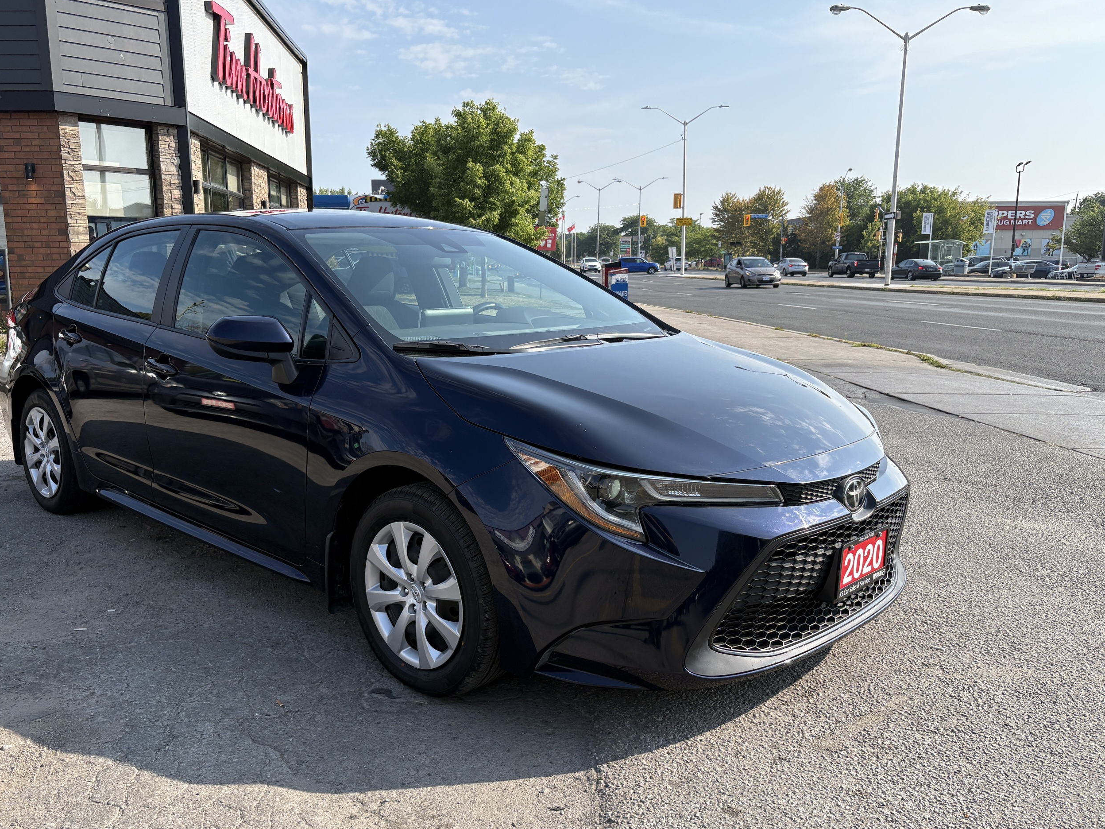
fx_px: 958
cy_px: 467
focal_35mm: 30
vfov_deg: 46.7
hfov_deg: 59.9
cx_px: 505
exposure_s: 1/2451
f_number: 1.6
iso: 64
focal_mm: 5.96
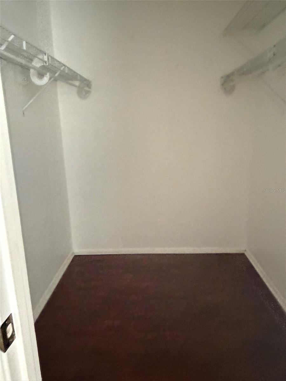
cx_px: 143
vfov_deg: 71.6
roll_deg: +0.9
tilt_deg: -10.1
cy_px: 190
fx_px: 264
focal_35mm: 24
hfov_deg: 56.8
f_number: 2.2
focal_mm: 2.22
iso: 1000
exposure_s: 1/60
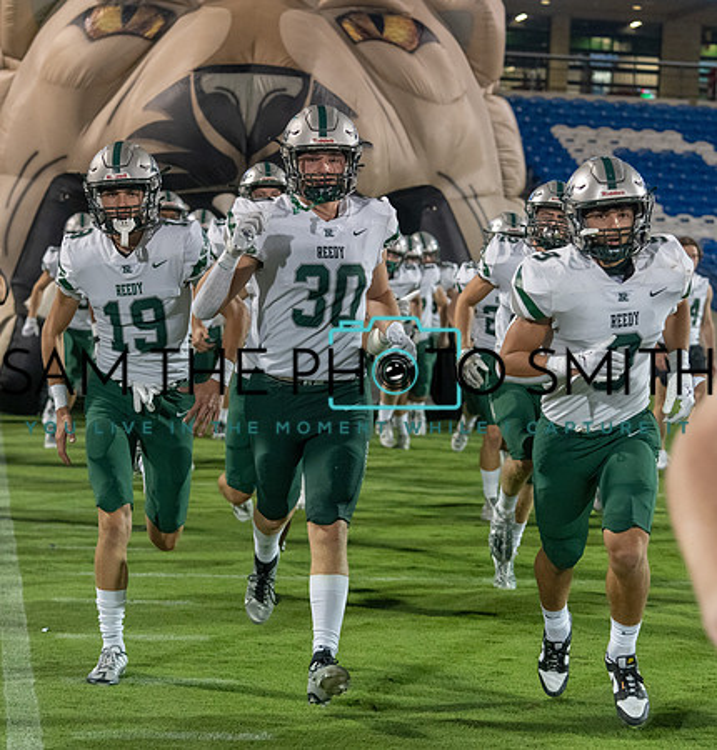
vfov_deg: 18.9
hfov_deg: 18.1
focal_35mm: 94
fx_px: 2249
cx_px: 338
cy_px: 378
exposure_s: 1/1000
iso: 4000
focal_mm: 70
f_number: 3.5
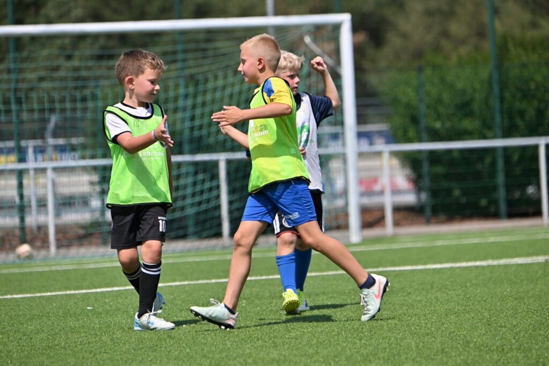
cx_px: 274
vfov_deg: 5.1
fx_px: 4118
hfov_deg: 7.6
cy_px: 183
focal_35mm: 270
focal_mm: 270
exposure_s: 1/1600
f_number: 5.6
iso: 160
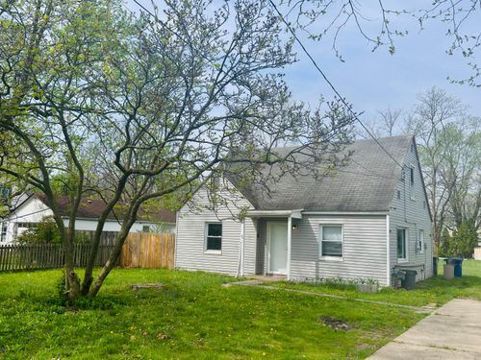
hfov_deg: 55.4
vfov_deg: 42.9
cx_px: 240
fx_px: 459
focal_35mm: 33
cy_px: 180
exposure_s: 1/6849
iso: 100
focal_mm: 6.76
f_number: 1.78
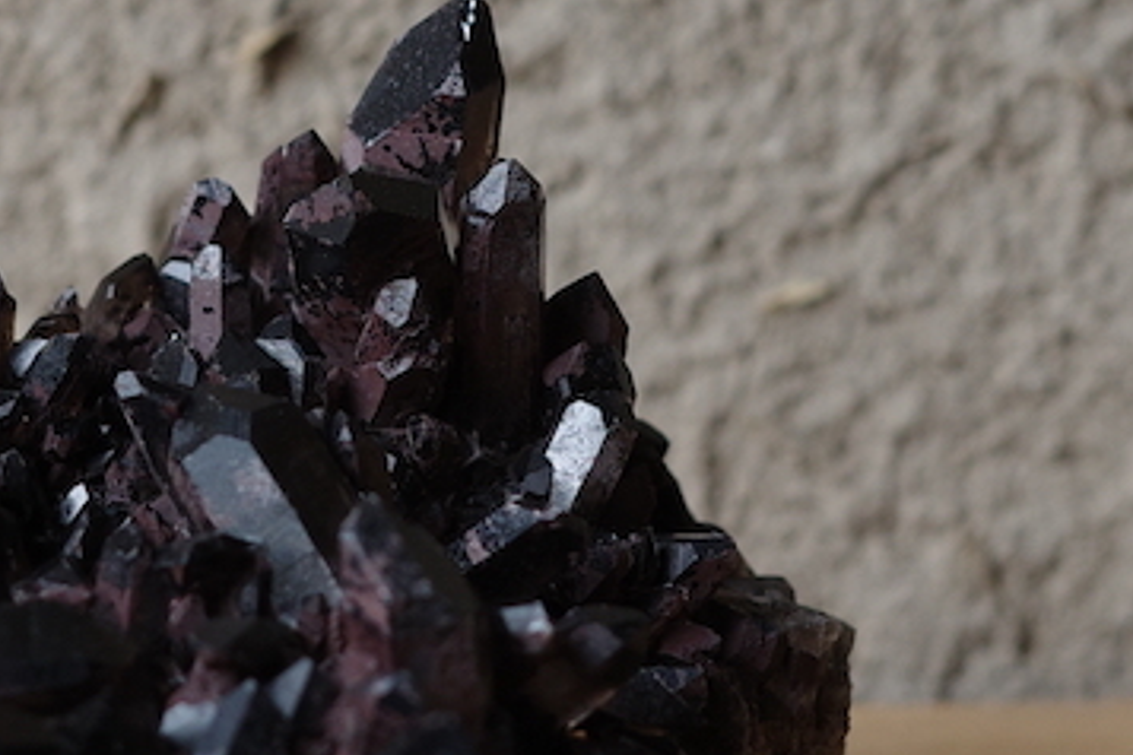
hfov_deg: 12.2
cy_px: 111
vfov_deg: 8.2
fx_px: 5287
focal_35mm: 168
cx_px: 352
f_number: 2.8
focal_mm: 26
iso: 200
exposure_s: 1/125
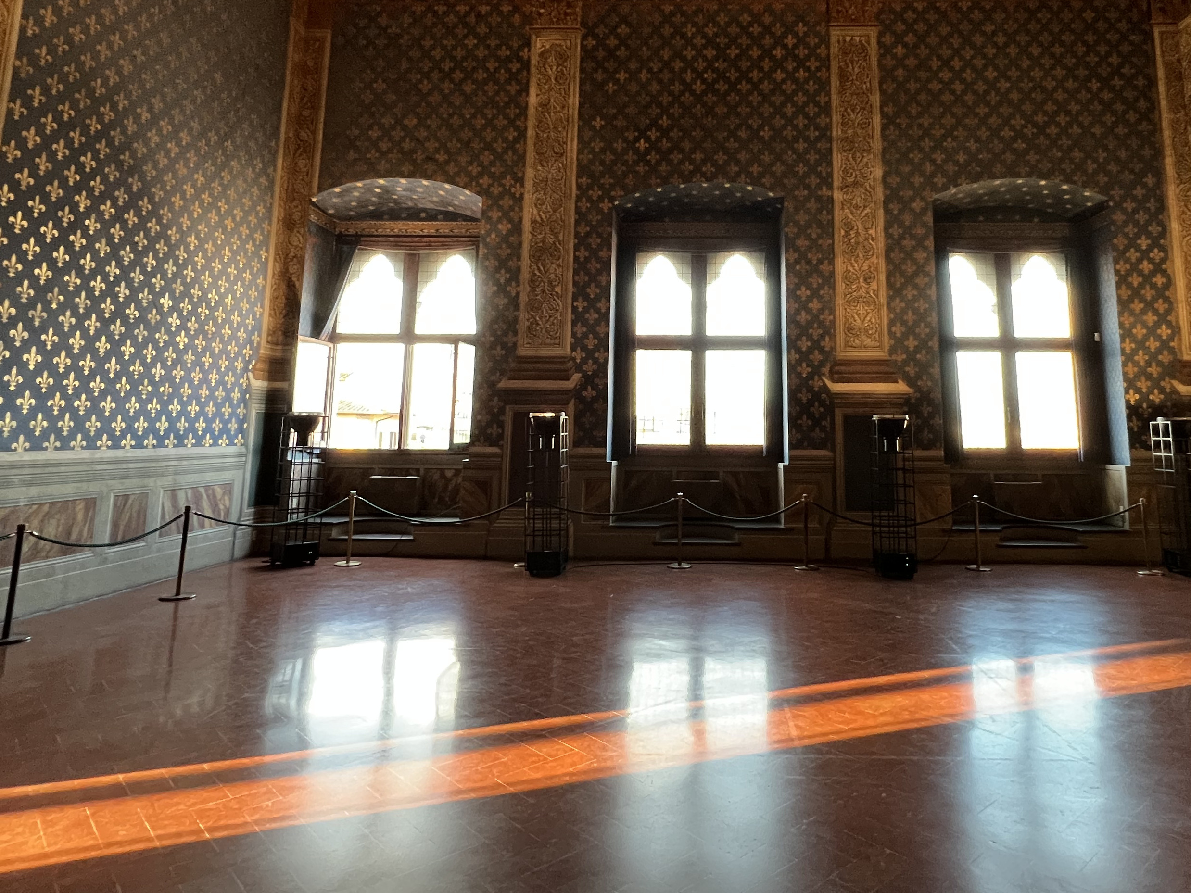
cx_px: 700
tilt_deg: +8.3
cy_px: 318
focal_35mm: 21
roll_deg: +0.0
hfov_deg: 78.3
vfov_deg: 62.3
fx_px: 723
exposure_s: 1/60
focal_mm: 1.57
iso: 400
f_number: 1.8
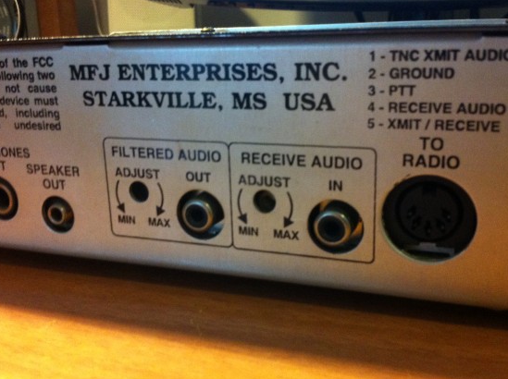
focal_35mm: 41
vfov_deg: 35.0
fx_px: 601
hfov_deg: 45.8
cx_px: 261
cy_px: 191
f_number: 2.8
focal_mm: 3.85
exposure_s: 1/17
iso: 400
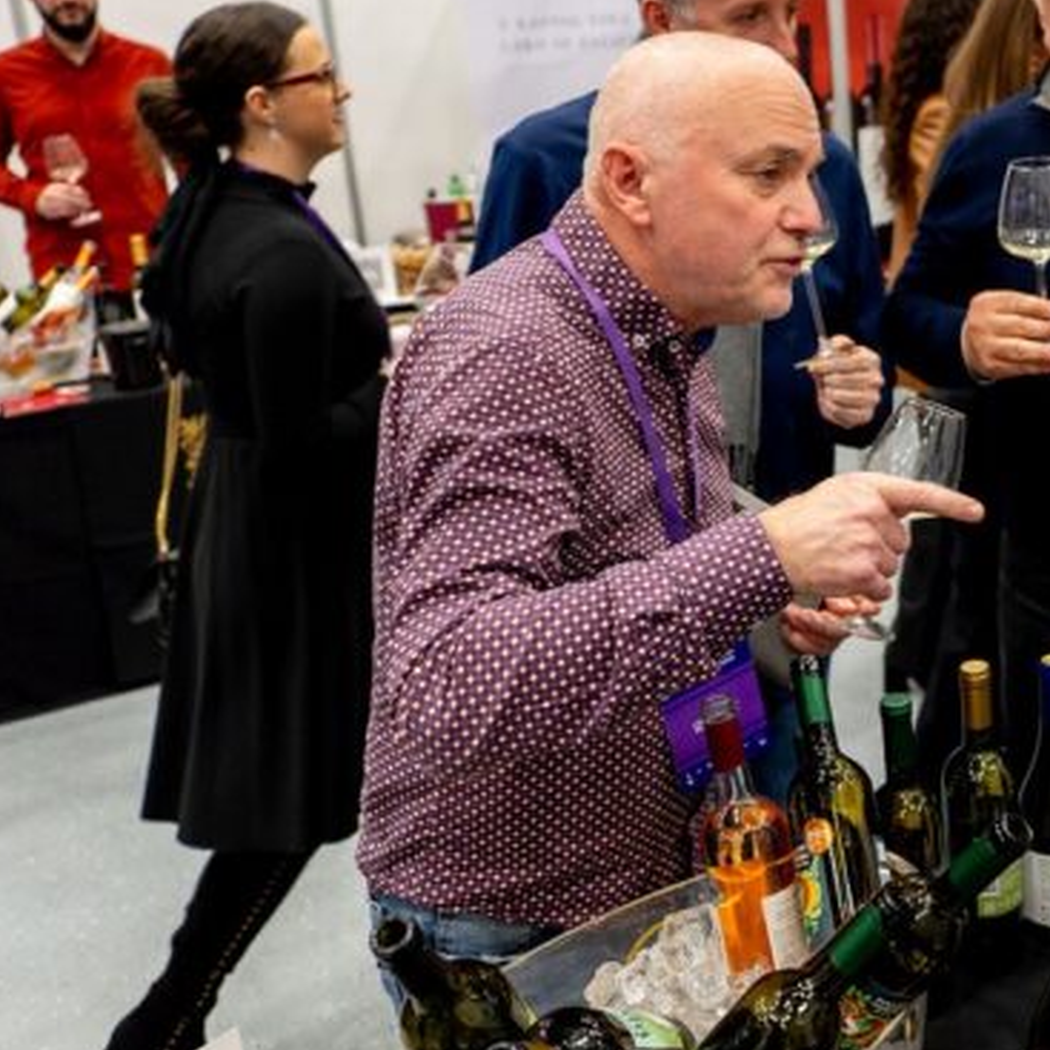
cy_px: 428
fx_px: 1544
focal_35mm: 45
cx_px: 1005
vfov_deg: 37.4
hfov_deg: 34.7
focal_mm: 25
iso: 1600
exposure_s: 1/160
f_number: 2.8
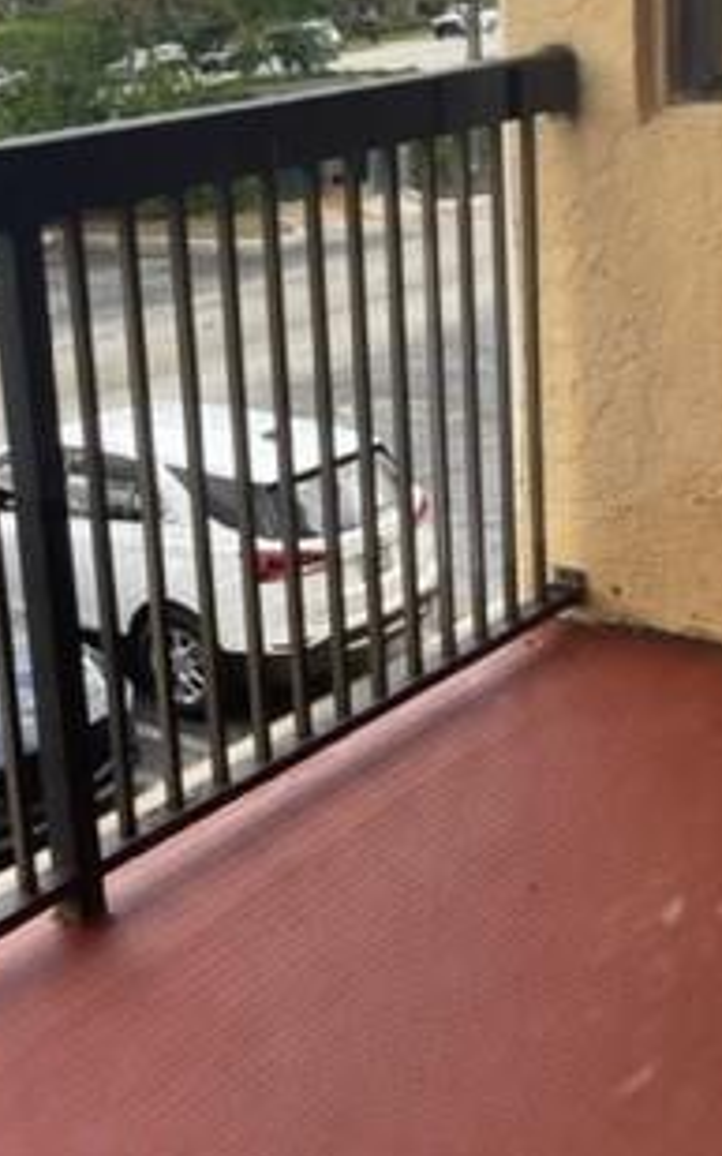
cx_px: 183
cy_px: 464
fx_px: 1795
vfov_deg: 35.6
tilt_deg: -14.7
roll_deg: +5.4
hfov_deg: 22.5
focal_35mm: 57
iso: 32
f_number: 1.6
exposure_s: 1/173
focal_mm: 5.1
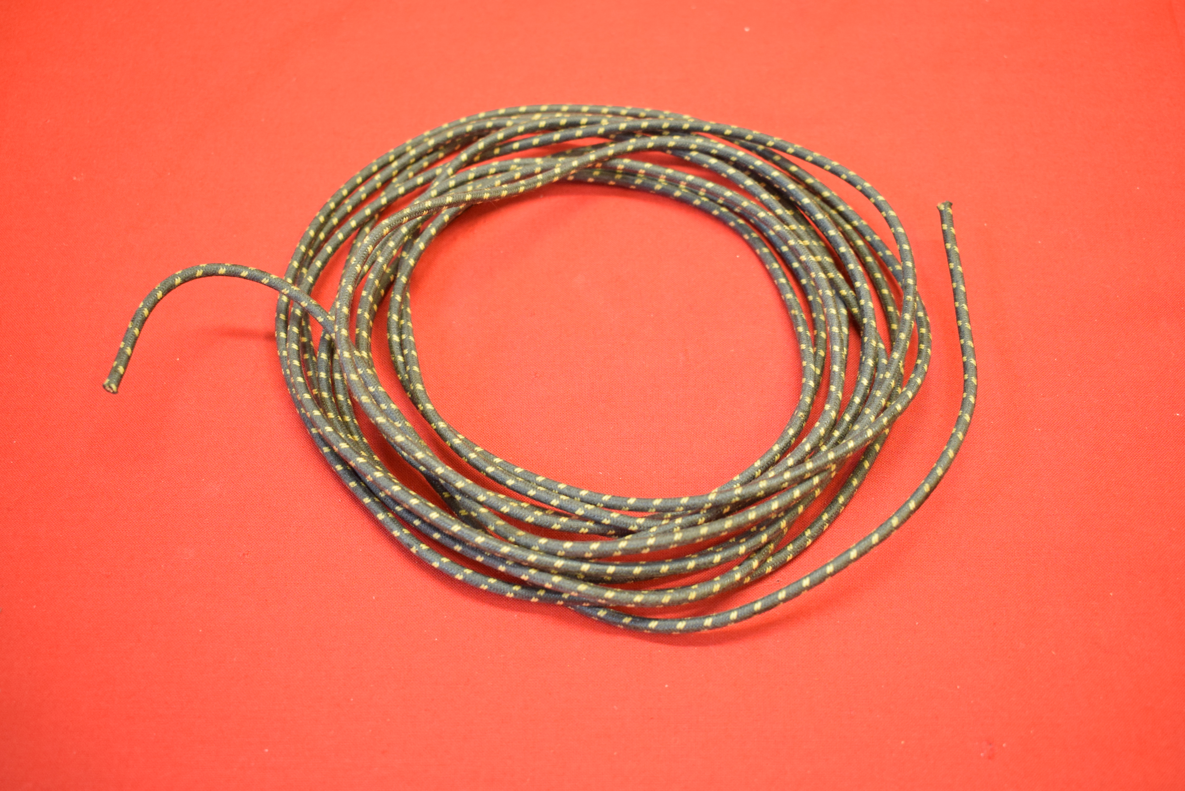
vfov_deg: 33.0
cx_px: 592
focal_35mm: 40
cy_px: 396
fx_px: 1333
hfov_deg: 47.9
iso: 1250
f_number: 5
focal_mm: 27
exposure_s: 1/60
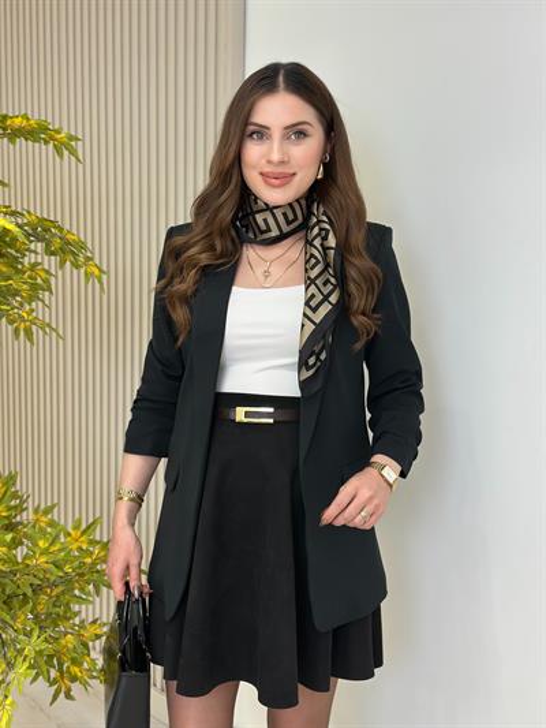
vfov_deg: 39.6
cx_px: 273
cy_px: 364
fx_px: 1009
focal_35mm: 48
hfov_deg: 30.3
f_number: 1.78
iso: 100
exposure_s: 1/171
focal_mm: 6.86
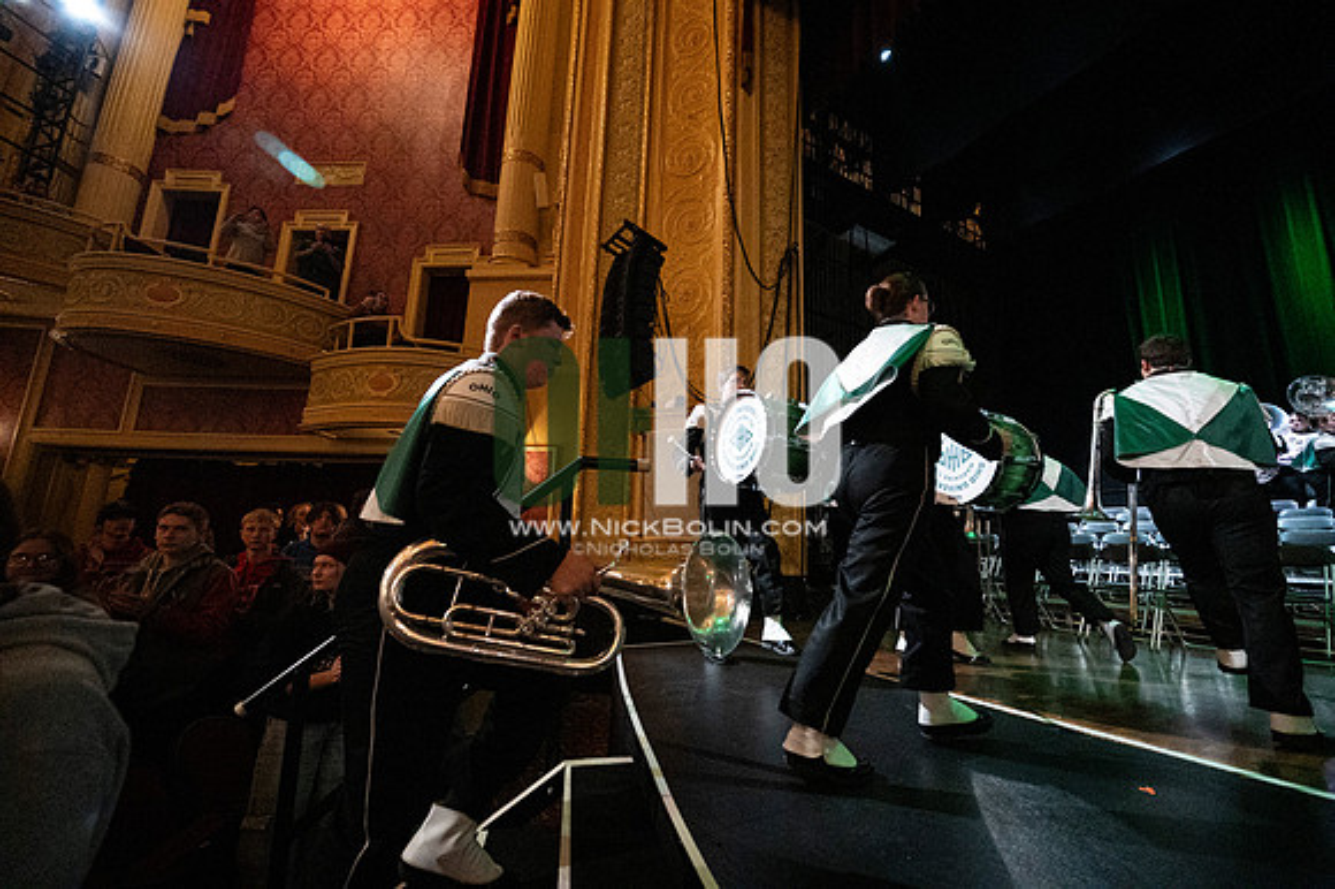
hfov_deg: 104.3
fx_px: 519
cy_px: 444
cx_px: 668
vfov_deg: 81.1
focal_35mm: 14
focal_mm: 14
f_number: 4
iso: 32000
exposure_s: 1/400
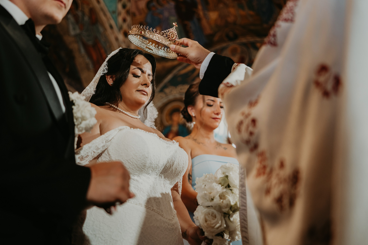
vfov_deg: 35.9
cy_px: 124
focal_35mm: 37
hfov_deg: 51.9
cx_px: 187
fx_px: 378
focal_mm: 35
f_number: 1.6
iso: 640
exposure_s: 1/400
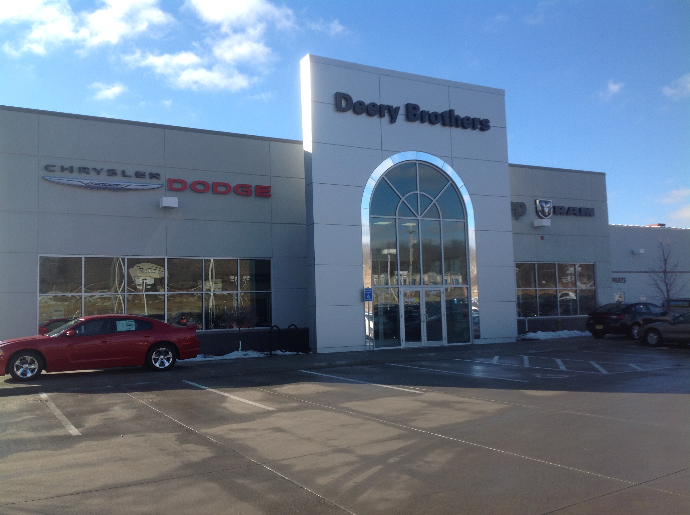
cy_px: 258
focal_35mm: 35
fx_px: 697
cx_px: 345
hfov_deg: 52.7
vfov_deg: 40.6
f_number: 2.4
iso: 50
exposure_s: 1/1080
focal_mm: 4.28
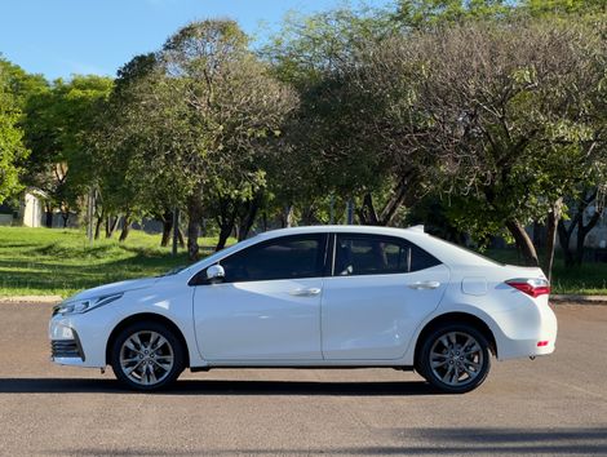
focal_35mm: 77
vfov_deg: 19.2
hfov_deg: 25.3
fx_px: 1352
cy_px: 228
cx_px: 304
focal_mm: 9
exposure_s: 1/380
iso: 25
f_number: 2.8
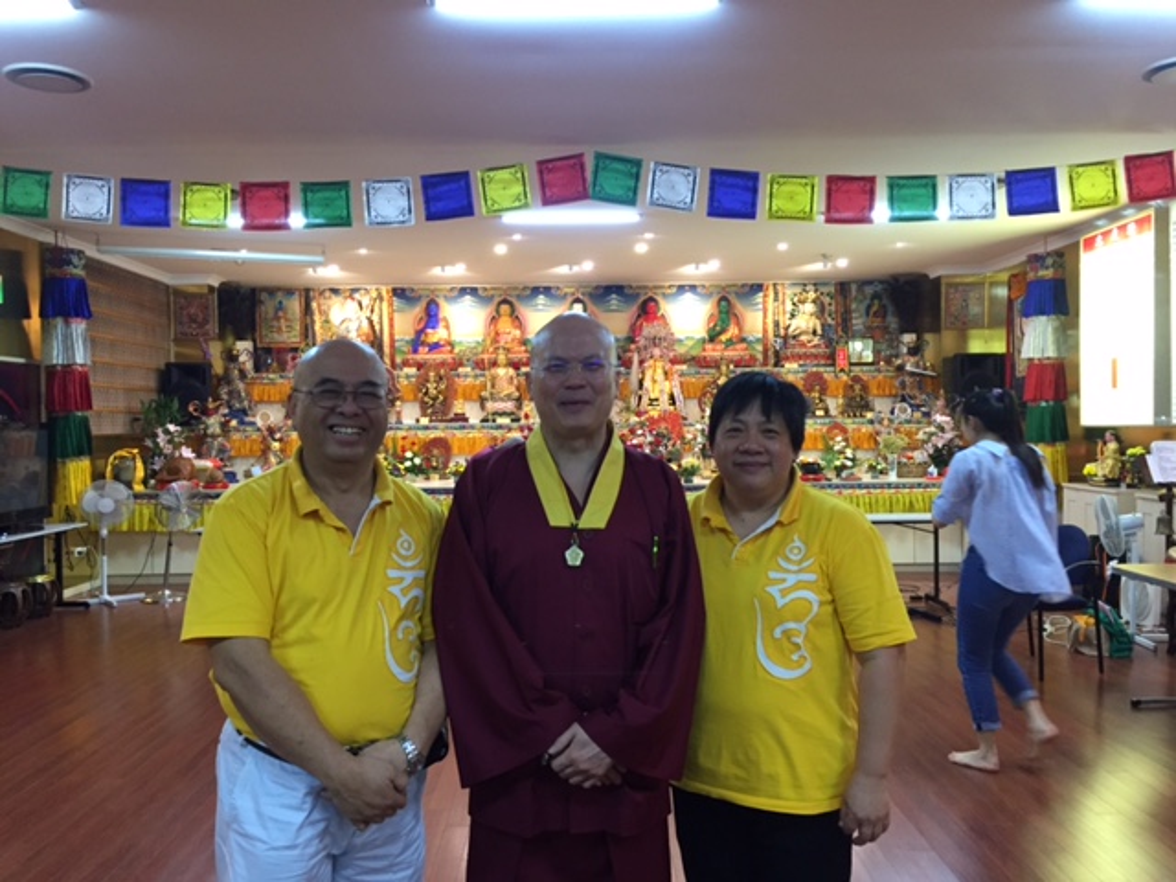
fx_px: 985
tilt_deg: -1.9
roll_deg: -1.6
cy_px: 441
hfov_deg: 61.7
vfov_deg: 48.2
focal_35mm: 29
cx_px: 588
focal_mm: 4.15
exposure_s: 1/33
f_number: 2.2
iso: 200
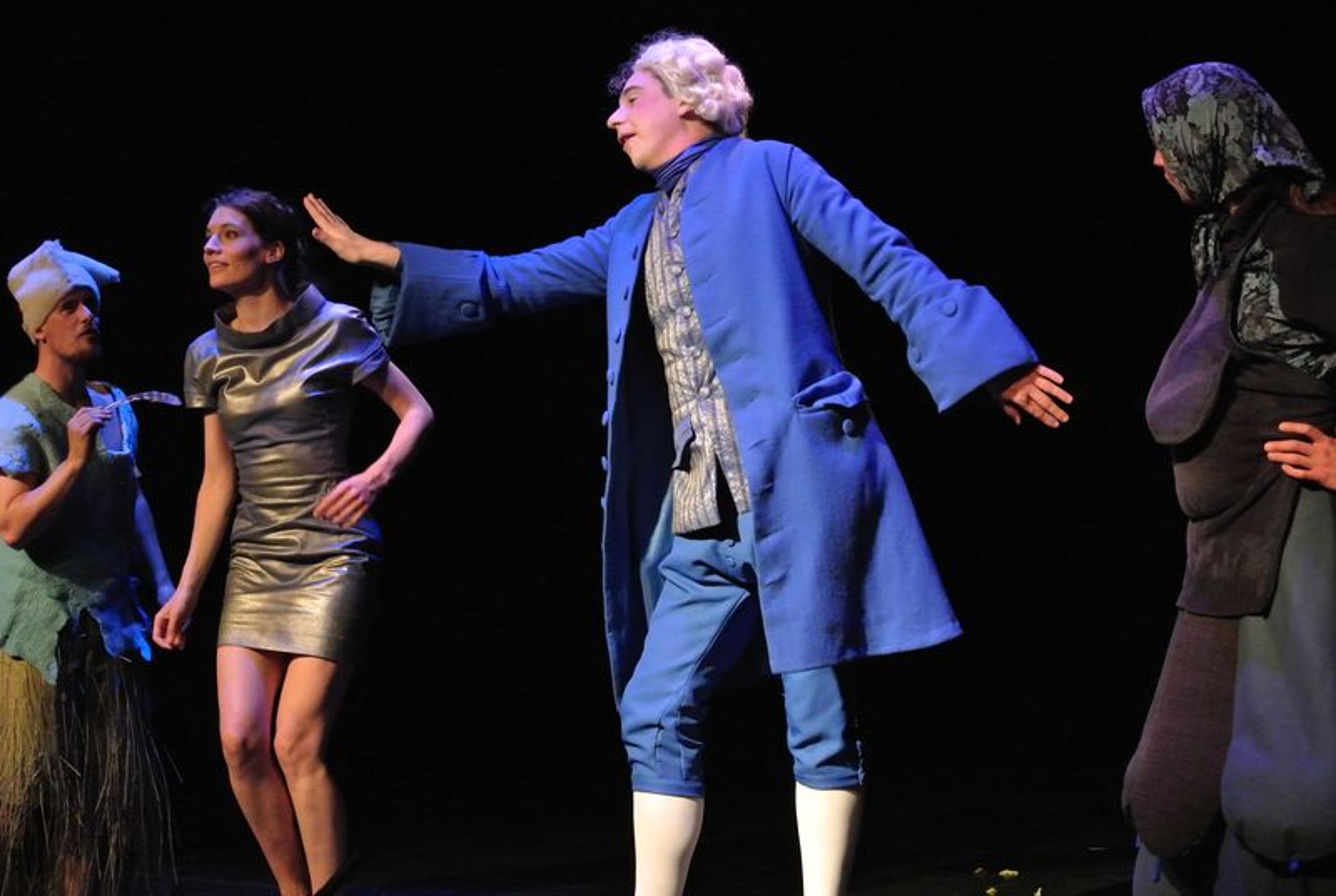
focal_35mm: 81
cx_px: 668
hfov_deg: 25.0
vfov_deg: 16.9
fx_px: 3010
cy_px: 448
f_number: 3.8
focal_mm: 30
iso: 2500
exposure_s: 1/60
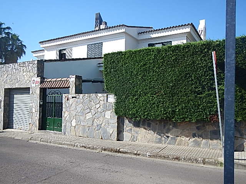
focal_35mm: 28
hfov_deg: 63.4
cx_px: 123
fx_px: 199
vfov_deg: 49.7
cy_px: 92
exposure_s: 1/640
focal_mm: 5
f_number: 3.9
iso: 125
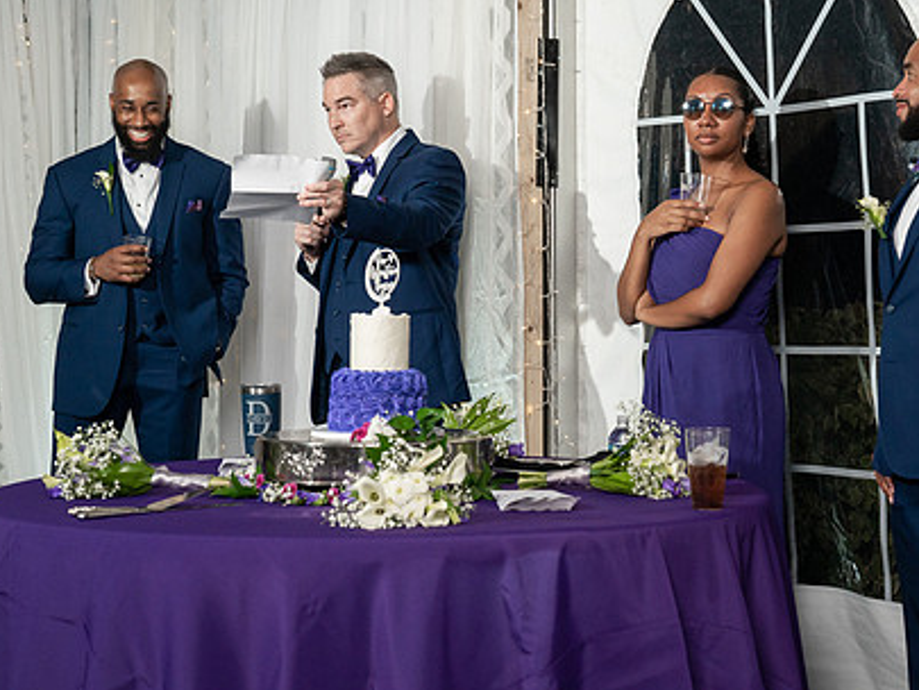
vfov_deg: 22.9
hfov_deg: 29.9
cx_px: 646
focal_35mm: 64
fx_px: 1700
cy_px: 274
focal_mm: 46
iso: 1600
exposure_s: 1/200
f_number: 5.6
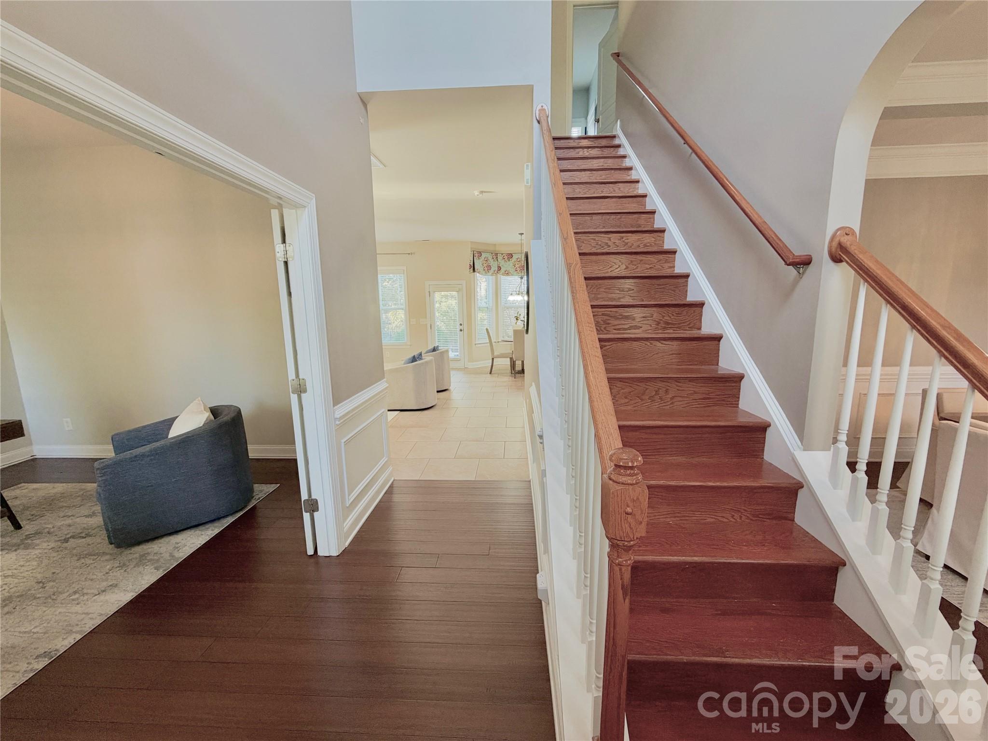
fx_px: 400
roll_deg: +1.2
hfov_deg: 102.1
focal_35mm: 14
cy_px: 370
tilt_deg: -8.9
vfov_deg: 85.7
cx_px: 494
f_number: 2.2
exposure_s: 1/60
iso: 250
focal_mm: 2.22
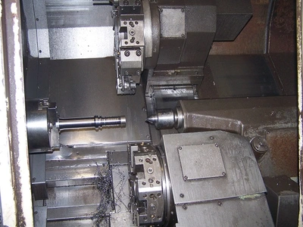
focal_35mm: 38
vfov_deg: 37.7
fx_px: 333
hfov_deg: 49.0
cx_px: 152
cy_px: 114
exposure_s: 1/60
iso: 140
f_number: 2.8
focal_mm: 6.3
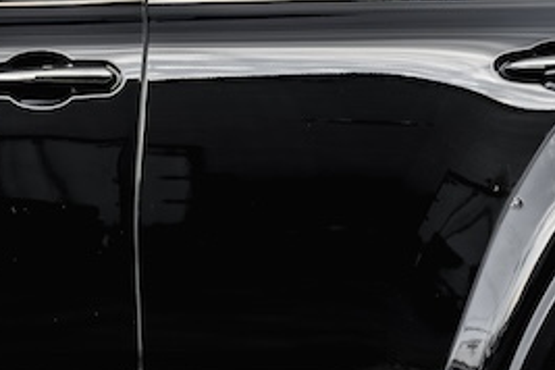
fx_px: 4039
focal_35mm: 262
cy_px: 70
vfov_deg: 5.2
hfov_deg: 7.8
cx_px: -6
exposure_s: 1/200
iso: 160
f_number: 1.8
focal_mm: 50
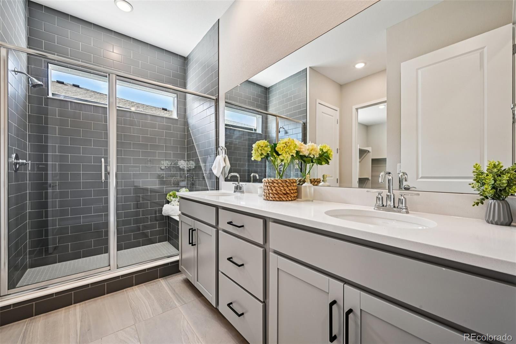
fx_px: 201
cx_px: 258
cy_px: 172
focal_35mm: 14
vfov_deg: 81.2
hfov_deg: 104.3
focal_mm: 14
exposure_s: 1/13
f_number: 11
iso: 400
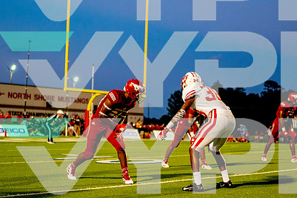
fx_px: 586
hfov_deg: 28.4
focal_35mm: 71
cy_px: 100
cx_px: 136
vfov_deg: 19.2
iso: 800
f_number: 1.4
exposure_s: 1/1600
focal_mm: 35
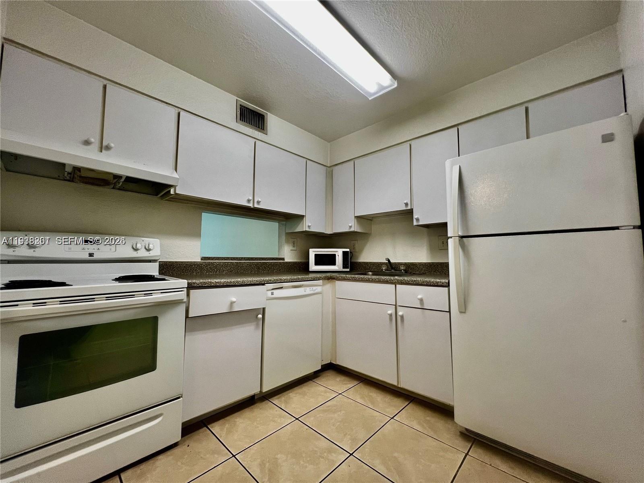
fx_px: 242
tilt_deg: +3.9
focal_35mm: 13
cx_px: 322
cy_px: 242
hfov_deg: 106.2
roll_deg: +0.4
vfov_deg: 89.9
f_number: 1.8
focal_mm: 1.57
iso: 160
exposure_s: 1/120
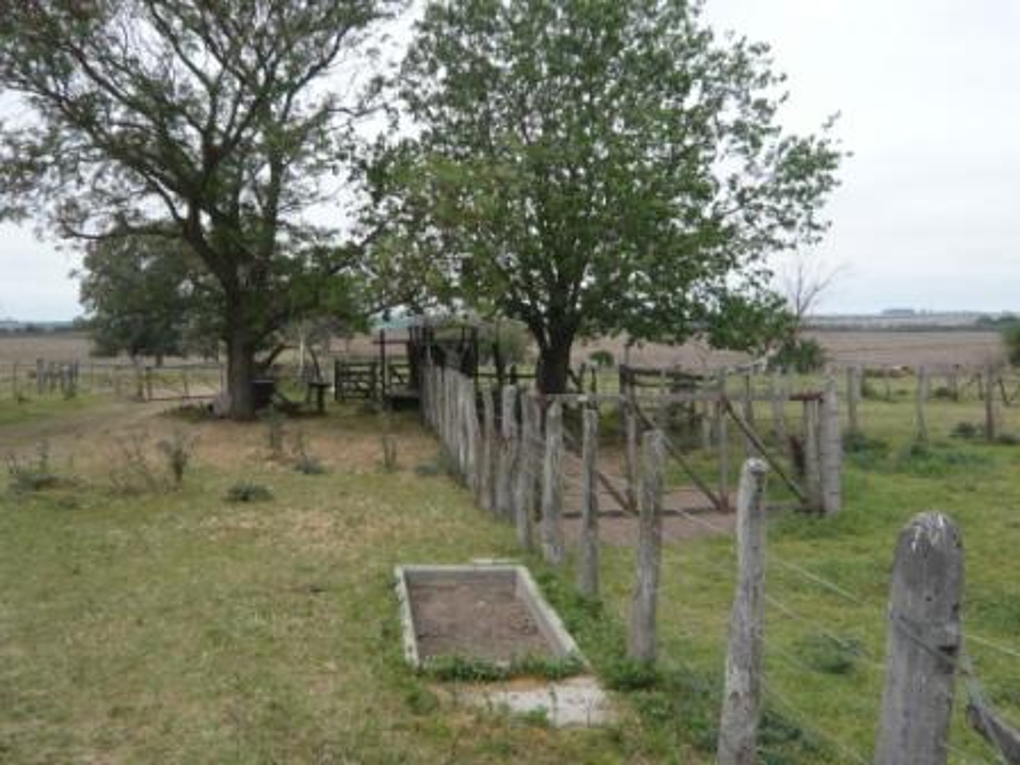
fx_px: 1061
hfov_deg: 51.4
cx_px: 510
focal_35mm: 36
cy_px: 382
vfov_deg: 39.7
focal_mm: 4.6
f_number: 2.8
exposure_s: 1/800
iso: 100
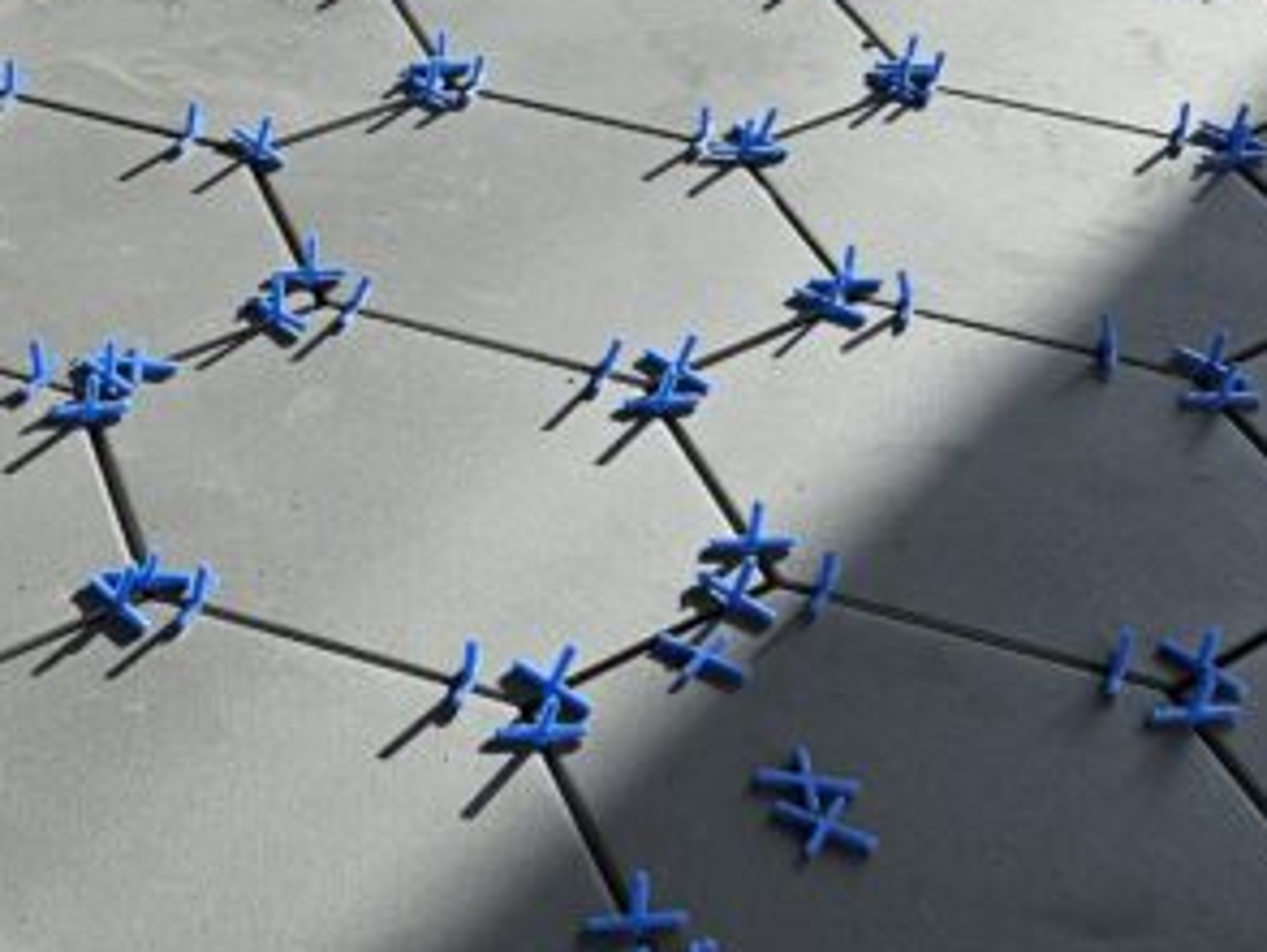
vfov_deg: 18.5
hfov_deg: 22.9
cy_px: 418
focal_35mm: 80
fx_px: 2931
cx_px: -155
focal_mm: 5.4
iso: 25
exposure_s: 1/1501
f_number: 1.8
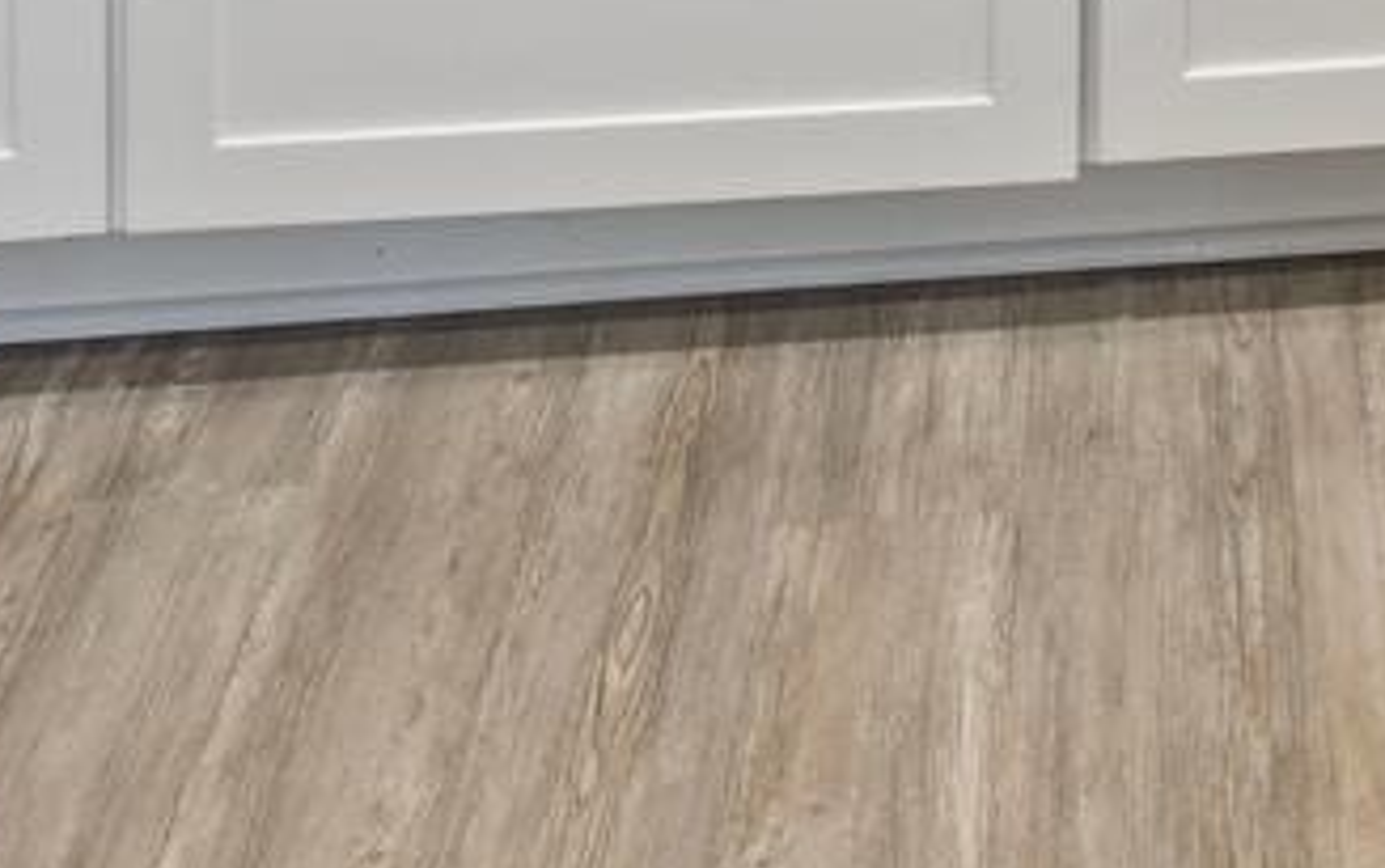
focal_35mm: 102
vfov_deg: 11.1
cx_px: 1834
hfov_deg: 18.8
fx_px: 3853
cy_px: -1137
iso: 100
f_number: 16
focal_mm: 16
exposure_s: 6
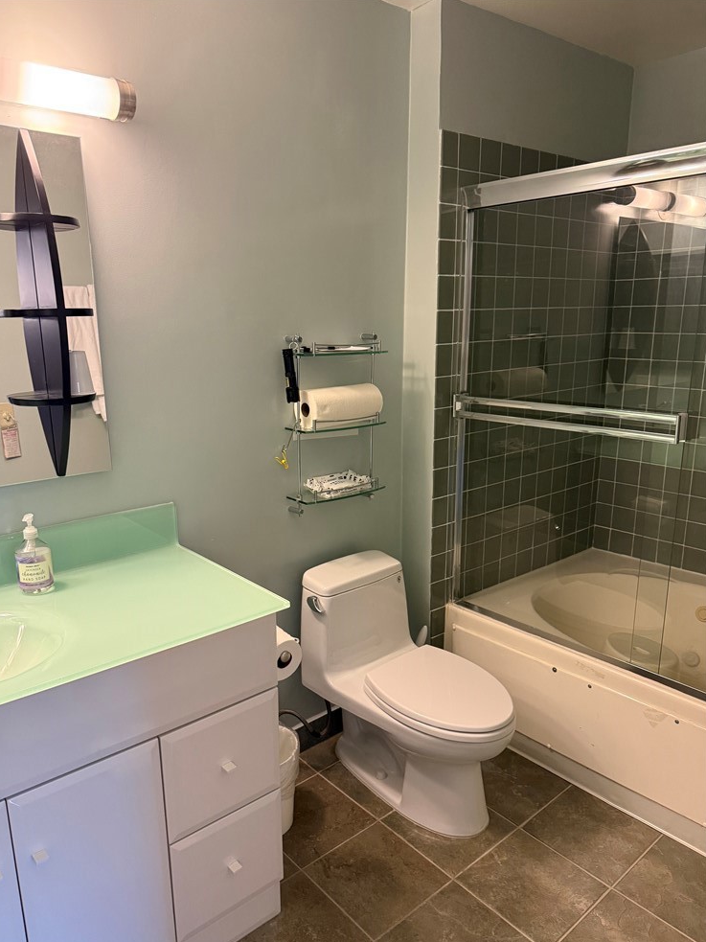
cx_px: 342
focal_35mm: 25
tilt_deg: -14.1
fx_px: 680
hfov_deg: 54.9
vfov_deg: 69.4
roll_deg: -0.2
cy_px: 488
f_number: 1.78
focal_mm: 6.76
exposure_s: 1/60
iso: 400
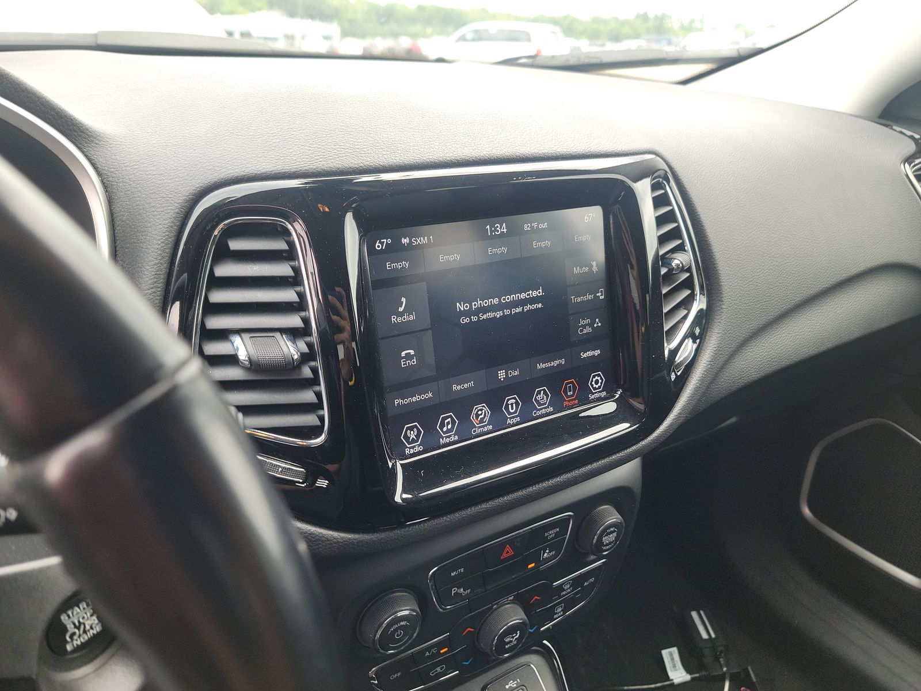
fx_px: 639
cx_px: 460
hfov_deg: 71.6
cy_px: 346
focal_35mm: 24
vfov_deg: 56.8
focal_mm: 6.7
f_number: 1.8
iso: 52
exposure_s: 1/59
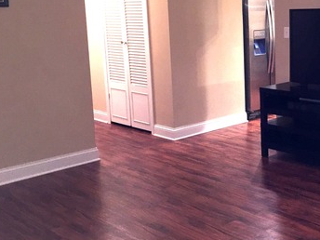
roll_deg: +1.5
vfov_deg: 27.0
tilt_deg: -9.2
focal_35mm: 54
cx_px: 285
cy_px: 99
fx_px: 499
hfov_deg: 33.7
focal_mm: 4.15
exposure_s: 1/20
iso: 160
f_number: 2.2
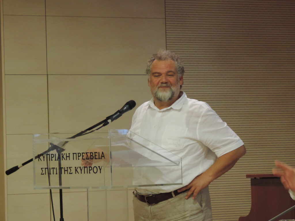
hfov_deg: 13.6
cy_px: 110
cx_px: 148
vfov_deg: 10.2
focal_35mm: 145
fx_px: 1236
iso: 800
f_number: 4.4
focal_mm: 25.8
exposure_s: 1/30
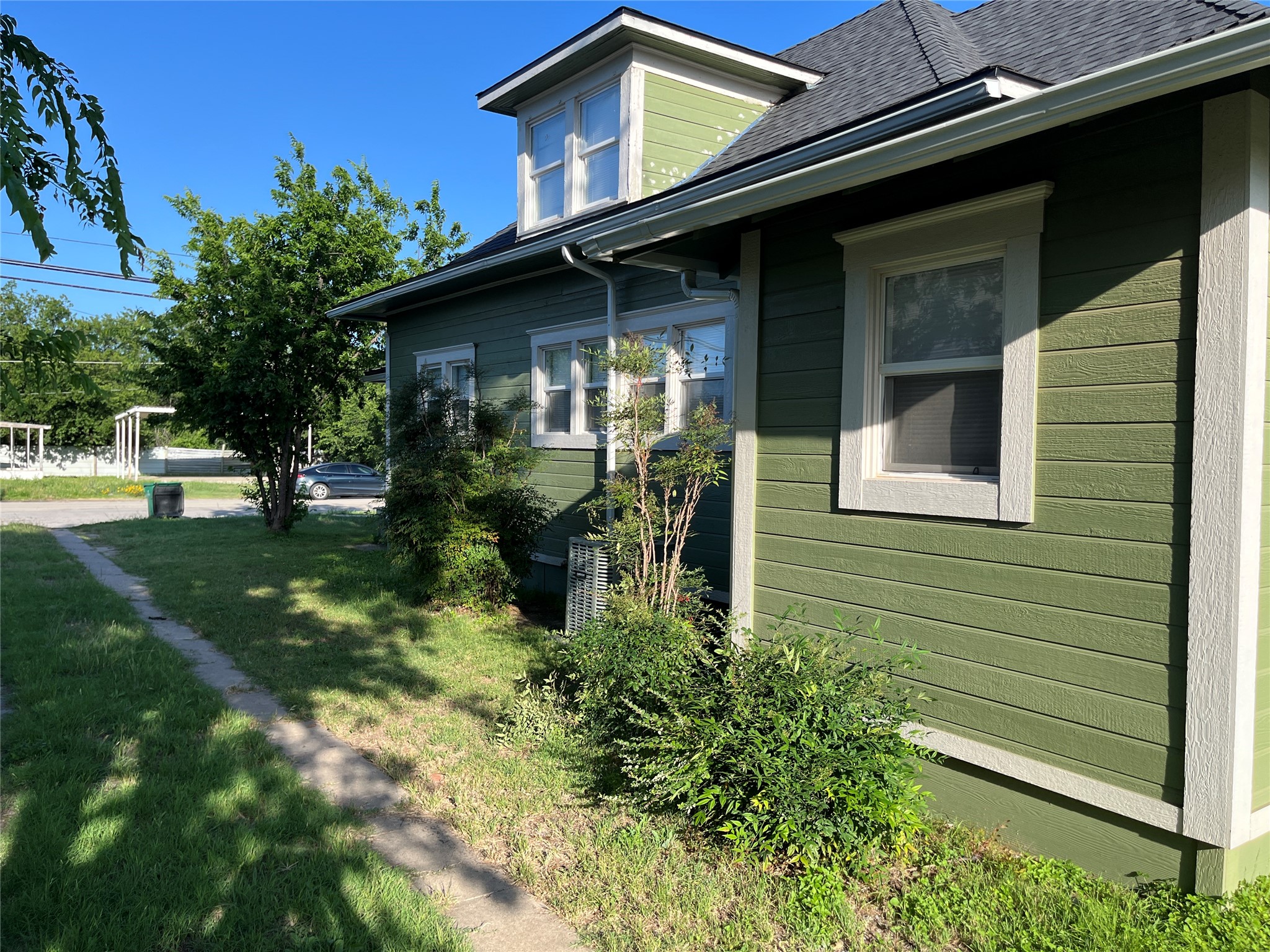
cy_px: 476
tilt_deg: -1.5
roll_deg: +0.1
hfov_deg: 67.3
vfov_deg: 53.1
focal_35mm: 26
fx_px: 954
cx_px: 635
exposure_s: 1/1422
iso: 50
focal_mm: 5.1
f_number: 1.6
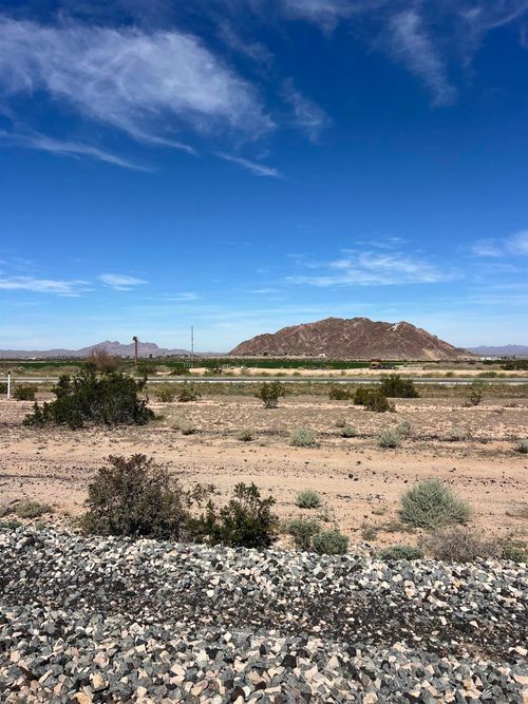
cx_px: 264
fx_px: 529
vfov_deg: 67.3
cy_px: 352
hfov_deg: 53.0
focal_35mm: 26
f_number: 1.5
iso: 50
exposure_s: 1/8000
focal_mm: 5.7
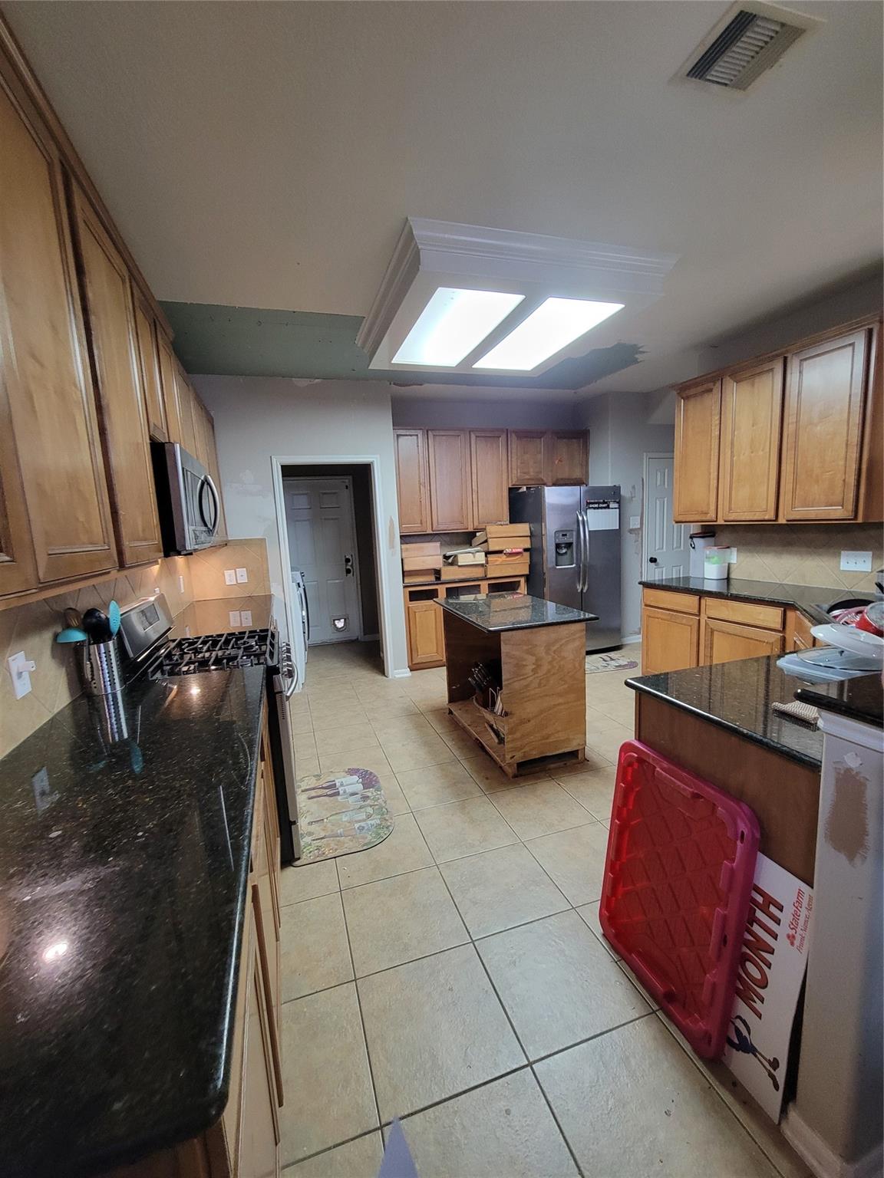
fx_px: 443
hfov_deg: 89.9
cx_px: 442
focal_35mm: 13
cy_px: 589
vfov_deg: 106.2
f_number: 2.2
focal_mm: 2.2
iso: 400
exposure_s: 1/30
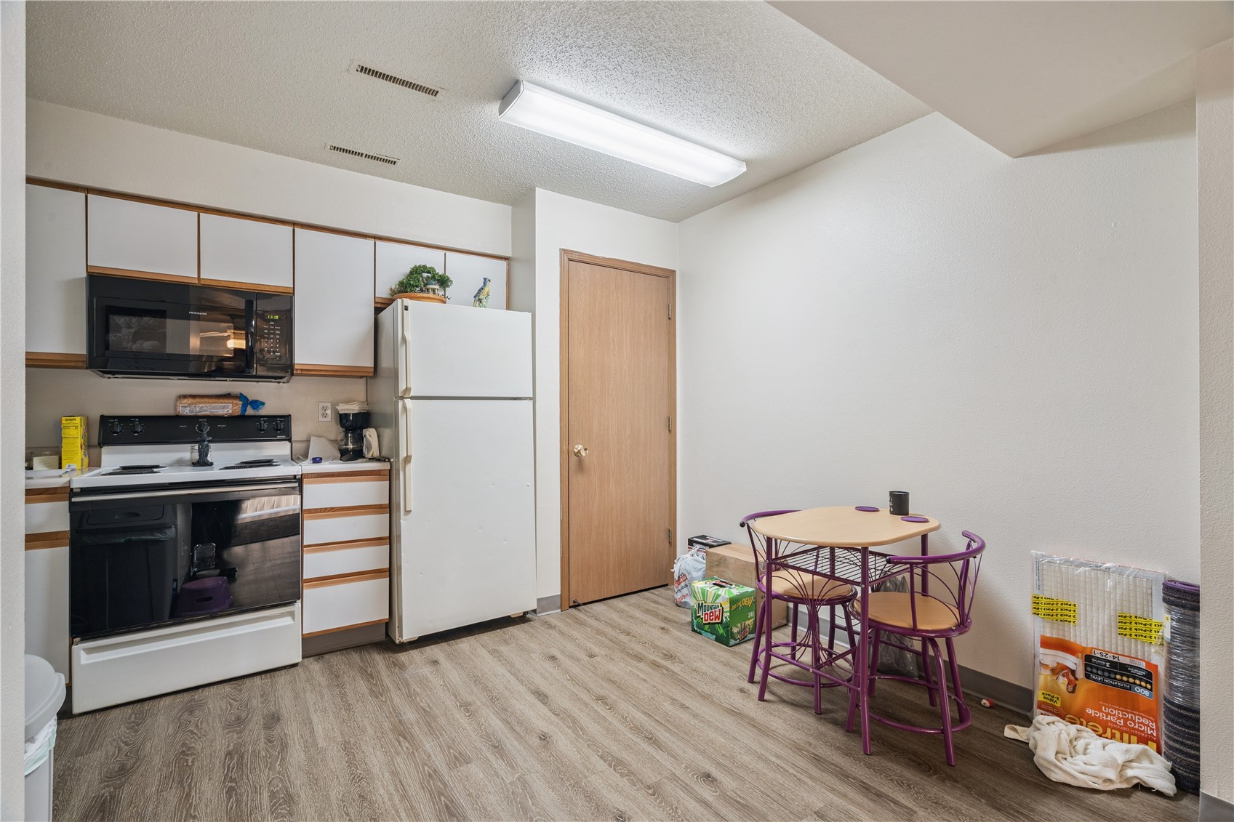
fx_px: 548
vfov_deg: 73.7
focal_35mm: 16
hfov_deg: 96.7
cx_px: 617
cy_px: 411
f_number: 10
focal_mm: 16
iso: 400
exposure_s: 1/2.5
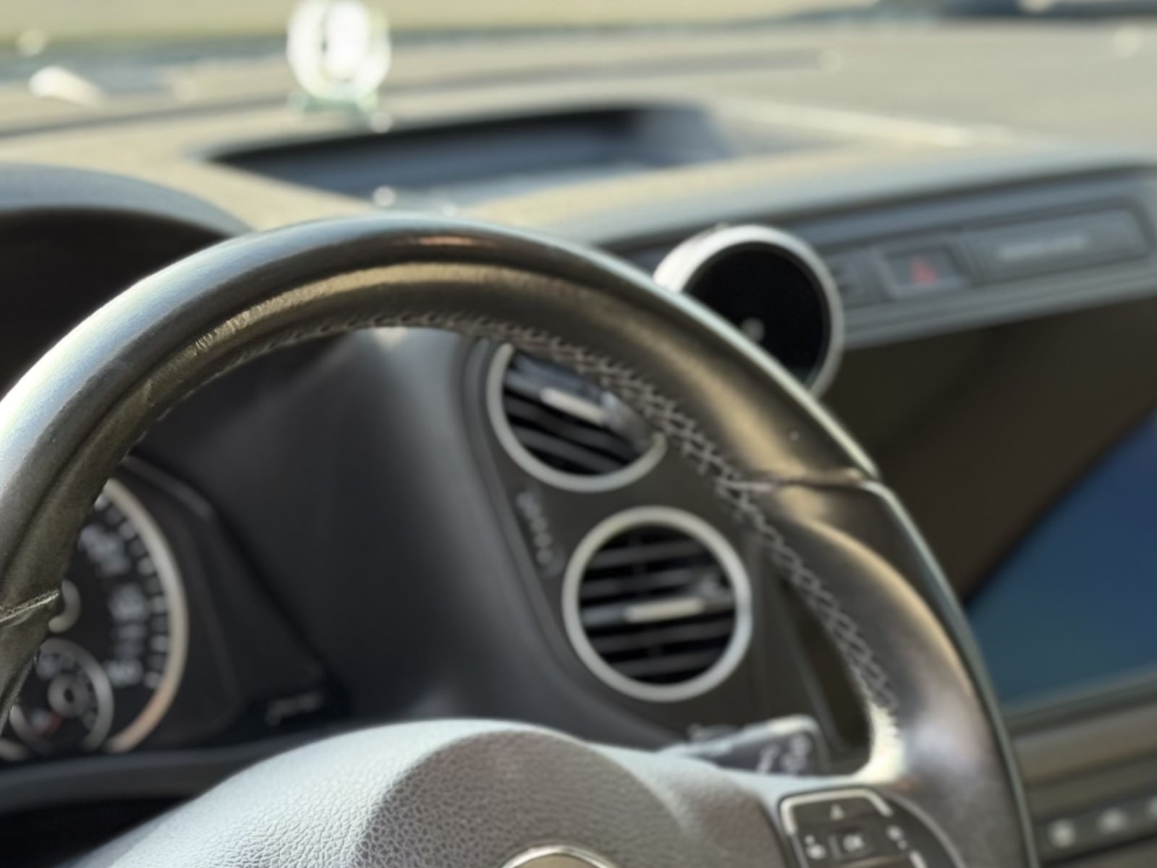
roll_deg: -0.8
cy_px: 918
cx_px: 197
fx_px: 4045
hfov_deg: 16.1
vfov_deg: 12.1
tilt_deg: -22.4
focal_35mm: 121
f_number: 1.78
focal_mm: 6.76
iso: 64
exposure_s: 1/224
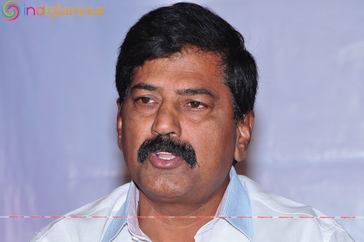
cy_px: 121
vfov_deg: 5.1
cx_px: 182
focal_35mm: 270
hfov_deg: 7.6
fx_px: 2727
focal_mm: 180
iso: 400
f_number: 10
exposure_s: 1/125
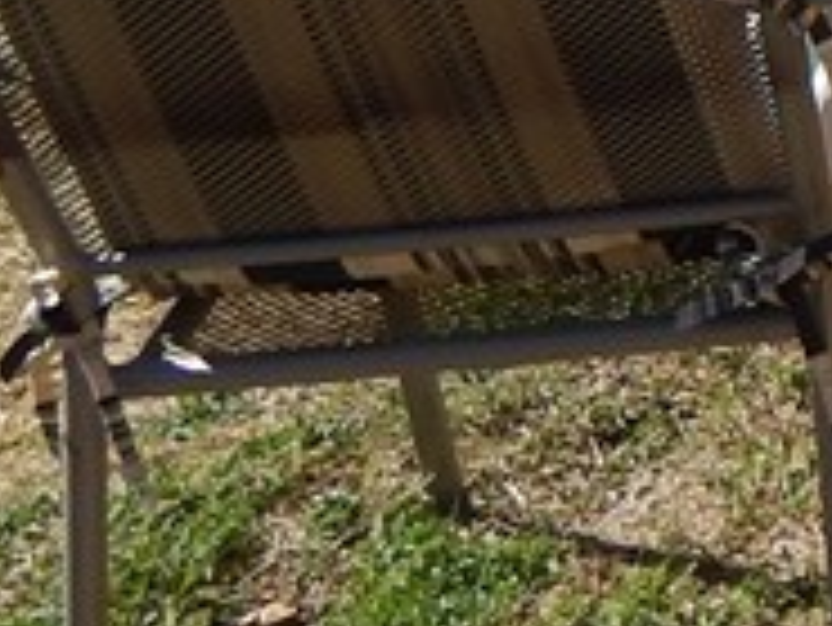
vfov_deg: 10.5
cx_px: 1633
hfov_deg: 13.4
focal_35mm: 127
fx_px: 3054
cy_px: -716
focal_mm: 4
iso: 125
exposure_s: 1/500
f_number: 6
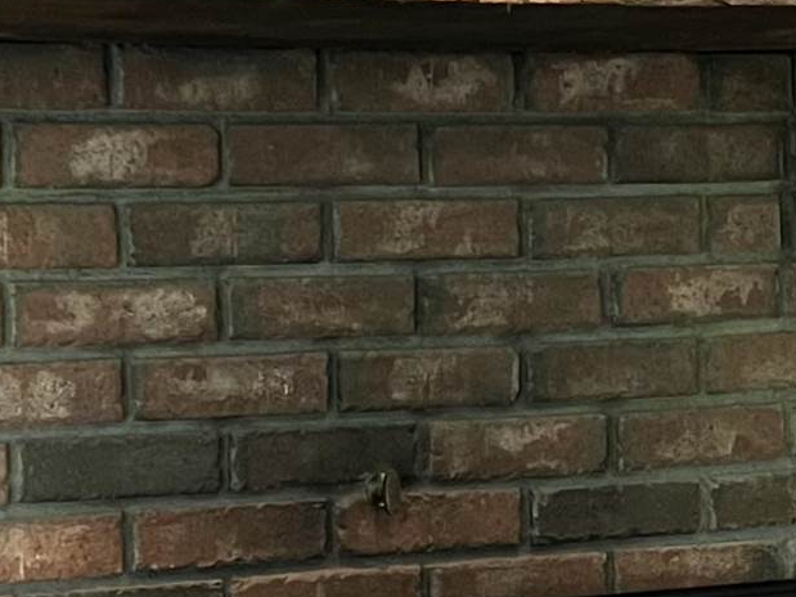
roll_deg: +0.8
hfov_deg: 15.3
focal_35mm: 129
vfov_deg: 11.5
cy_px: 461
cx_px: 361
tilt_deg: -5.7
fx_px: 2966
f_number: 1.5
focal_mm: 5.7
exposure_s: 1/40
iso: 500
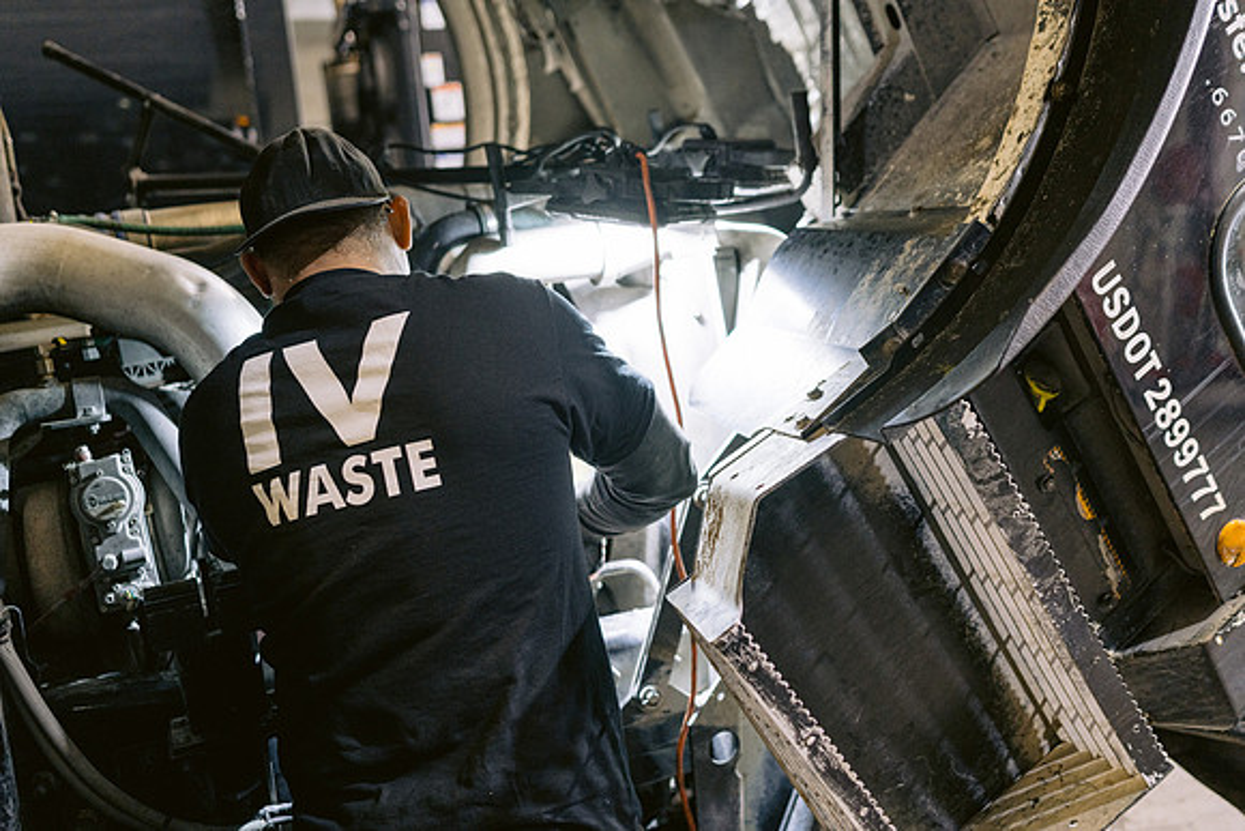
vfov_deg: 37.9
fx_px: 1211
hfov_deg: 54.4
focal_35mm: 35
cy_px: 416
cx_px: 622
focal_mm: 35
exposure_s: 1/125
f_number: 2.5
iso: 400
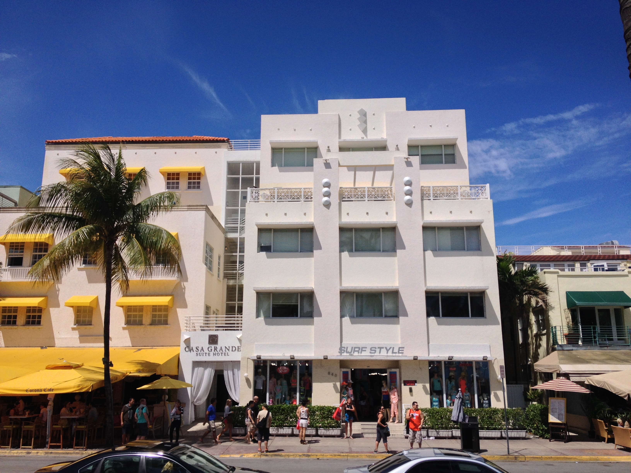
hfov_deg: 52.6
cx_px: 316
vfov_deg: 40.7
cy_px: 236
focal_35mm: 35
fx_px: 638
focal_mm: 4.28
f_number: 2.4
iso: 50
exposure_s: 1/3953
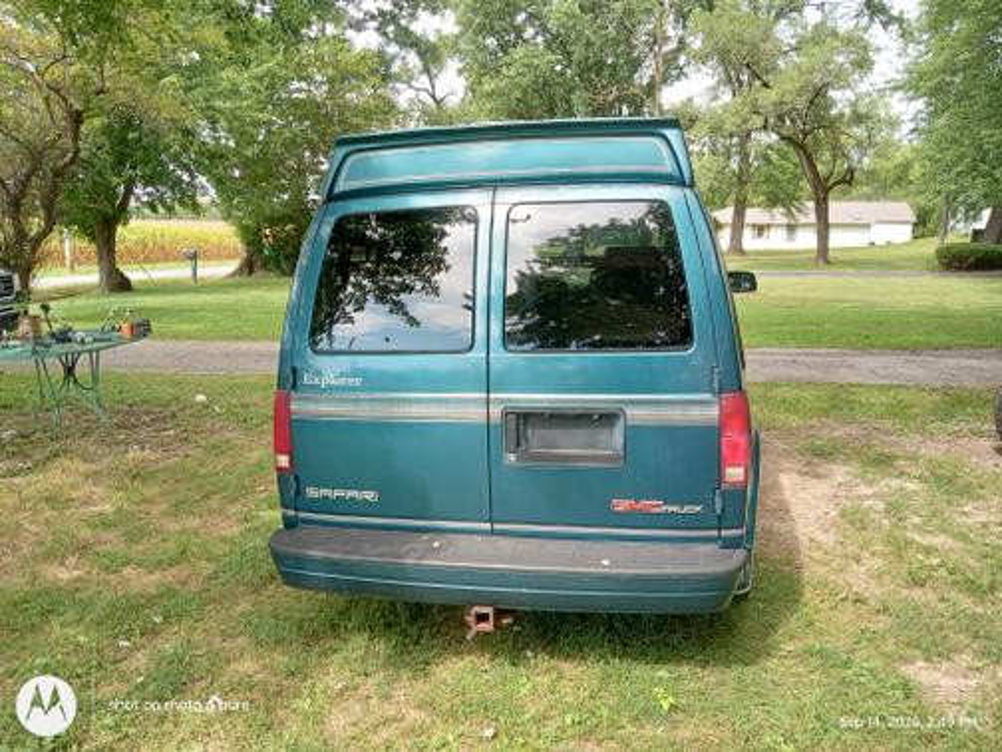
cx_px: 501
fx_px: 810
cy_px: 376
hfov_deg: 63.4
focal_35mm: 28
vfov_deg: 49.7
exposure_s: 1/144
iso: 103
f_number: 2.2
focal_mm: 3.71
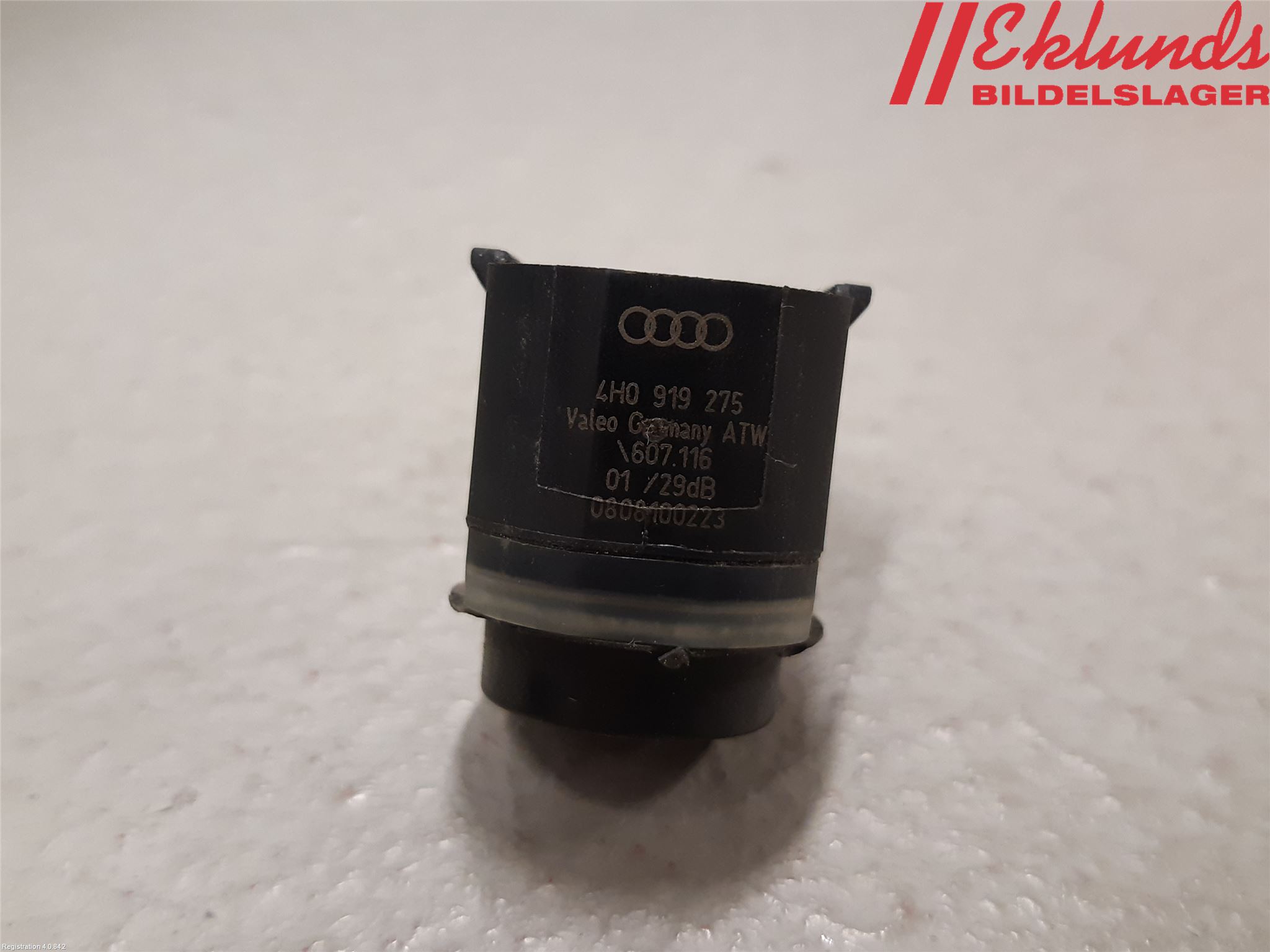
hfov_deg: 67.3
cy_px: 476
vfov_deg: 53.1
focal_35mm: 26
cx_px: 635
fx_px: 954
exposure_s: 1/50
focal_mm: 3.93
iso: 160
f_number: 1.7
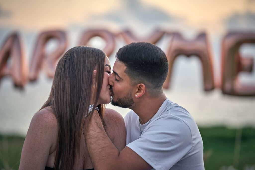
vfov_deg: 16.1
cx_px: 128
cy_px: 85
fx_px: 602
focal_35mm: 85
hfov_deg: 23.9
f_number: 1.8
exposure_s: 1/125
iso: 100
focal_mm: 85
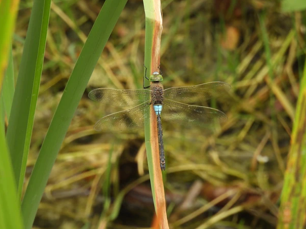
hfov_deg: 1.7
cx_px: 155
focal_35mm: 1180
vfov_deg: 1.3
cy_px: 110
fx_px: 10425
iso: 100
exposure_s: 1/125
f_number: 5.6
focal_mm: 196
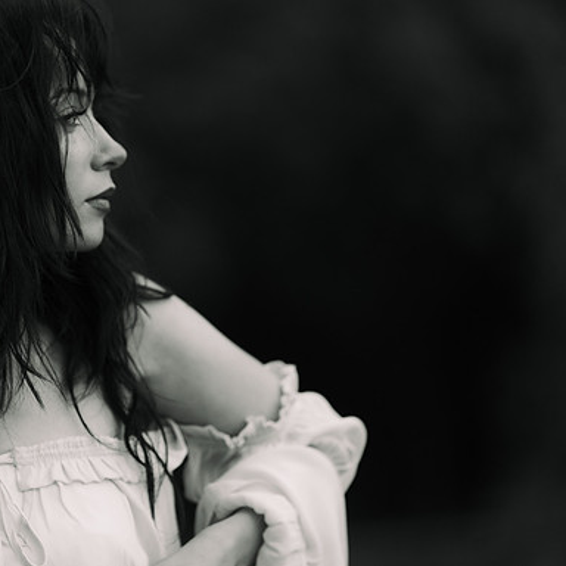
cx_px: 175
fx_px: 5346
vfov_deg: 6.1
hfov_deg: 6.1
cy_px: 248
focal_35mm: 289
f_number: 2.8
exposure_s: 1/160
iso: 640
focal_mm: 200
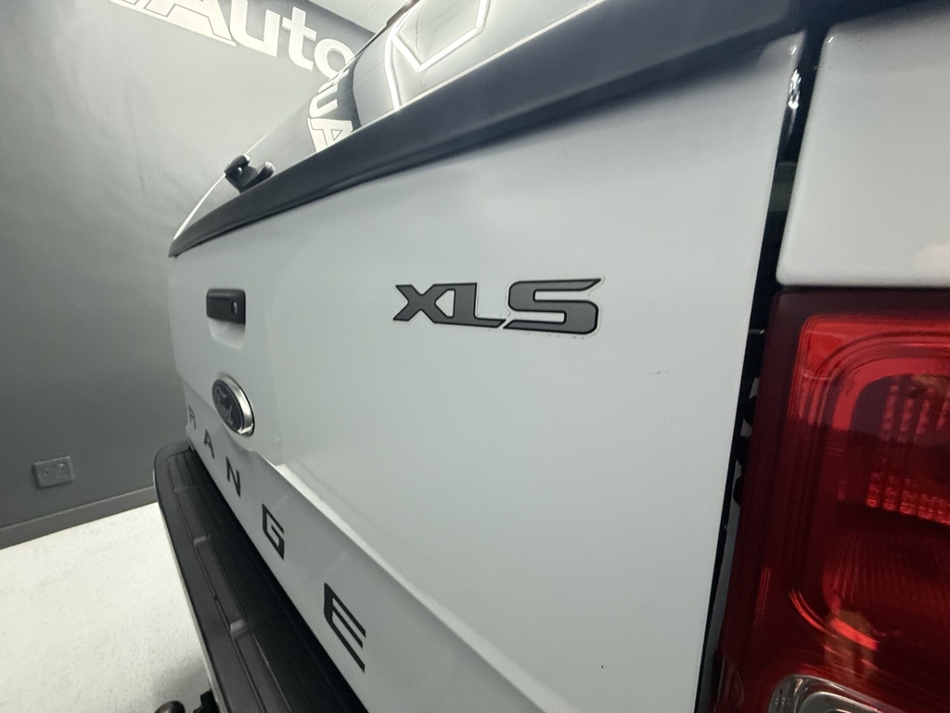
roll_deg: -0.4
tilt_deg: -10.2
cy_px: 356
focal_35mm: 14
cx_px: 475
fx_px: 384
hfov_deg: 102.1
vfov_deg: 85.7
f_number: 2.2
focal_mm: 2.22
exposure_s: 1/50
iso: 320
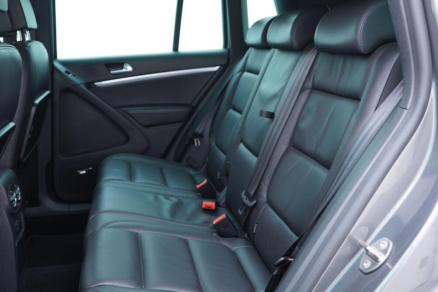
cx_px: 219
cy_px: 146
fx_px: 438
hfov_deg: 53.1
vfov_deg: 36.9
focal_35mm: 36
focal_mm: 24
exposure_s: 1/40
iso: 500
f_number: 2.8
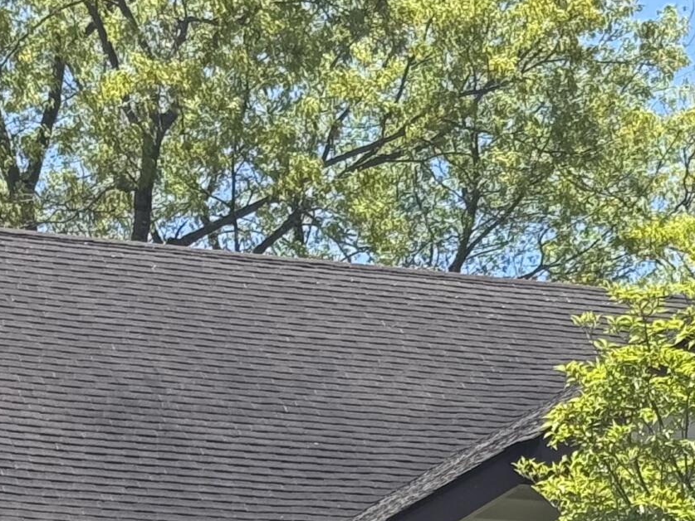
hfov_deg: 11.3
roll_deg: -0.3
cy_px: 877
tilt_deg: +1.9
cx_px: 825
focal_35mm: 172
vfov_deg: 8.4
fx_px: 3454
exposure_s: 1/1923
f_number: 1.78
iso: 64
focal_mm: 6.76
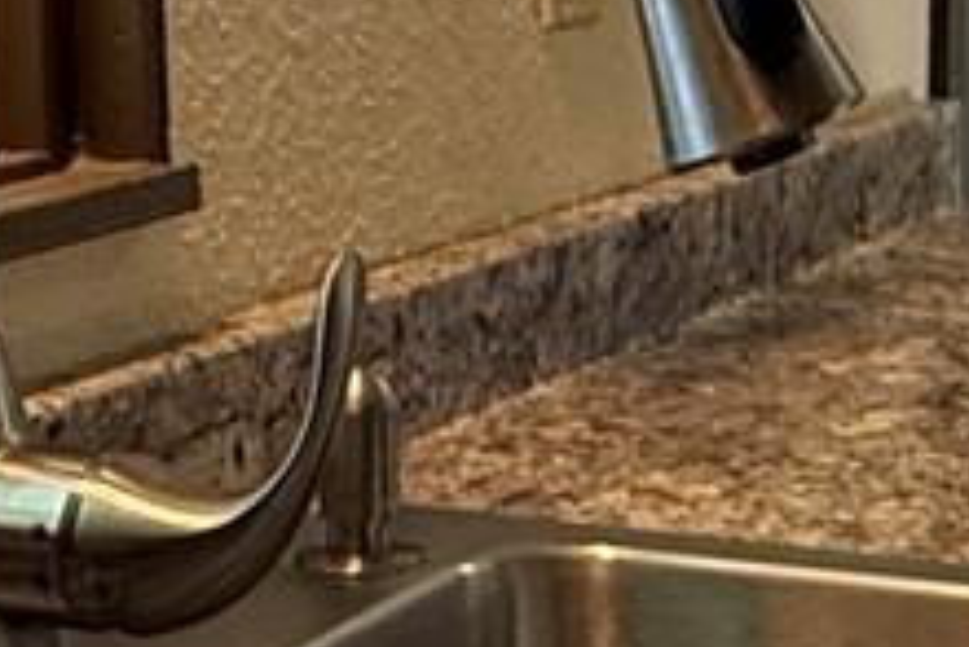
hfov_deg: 19.2
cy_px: 423
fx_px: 2855
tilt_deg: -11.4
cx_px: 361
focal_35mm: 106
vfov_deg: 12.9
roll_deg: +1.4
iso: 250
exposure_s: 1/120
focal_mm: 2.22
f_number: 2.2
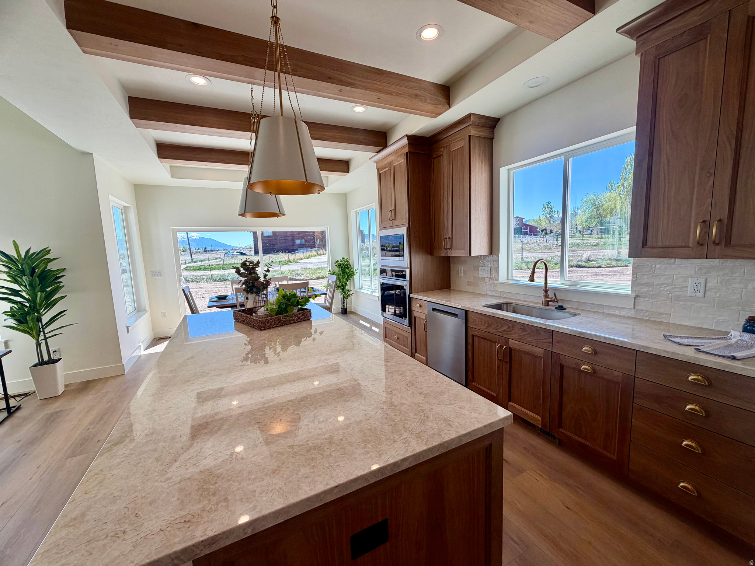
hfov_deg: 102.1
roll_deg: +2.7
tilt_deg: -7.6
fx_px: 305
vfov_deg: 85.7
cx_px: 378
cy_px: 283
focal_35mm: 14
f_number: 2.2
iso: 50
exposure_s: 1/329
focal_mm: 2.22
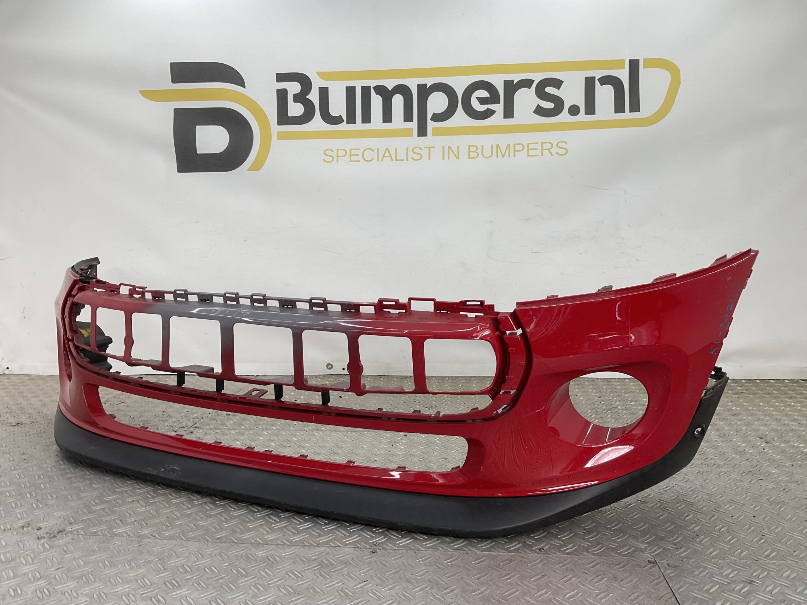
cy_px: 302
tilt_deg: -7.4
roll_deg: -0.7
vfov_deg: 48.2
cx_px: 404
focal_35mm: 29
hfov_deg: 61.7
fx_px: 676
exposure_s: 1/144
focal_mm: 3
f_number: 1.8
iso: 16
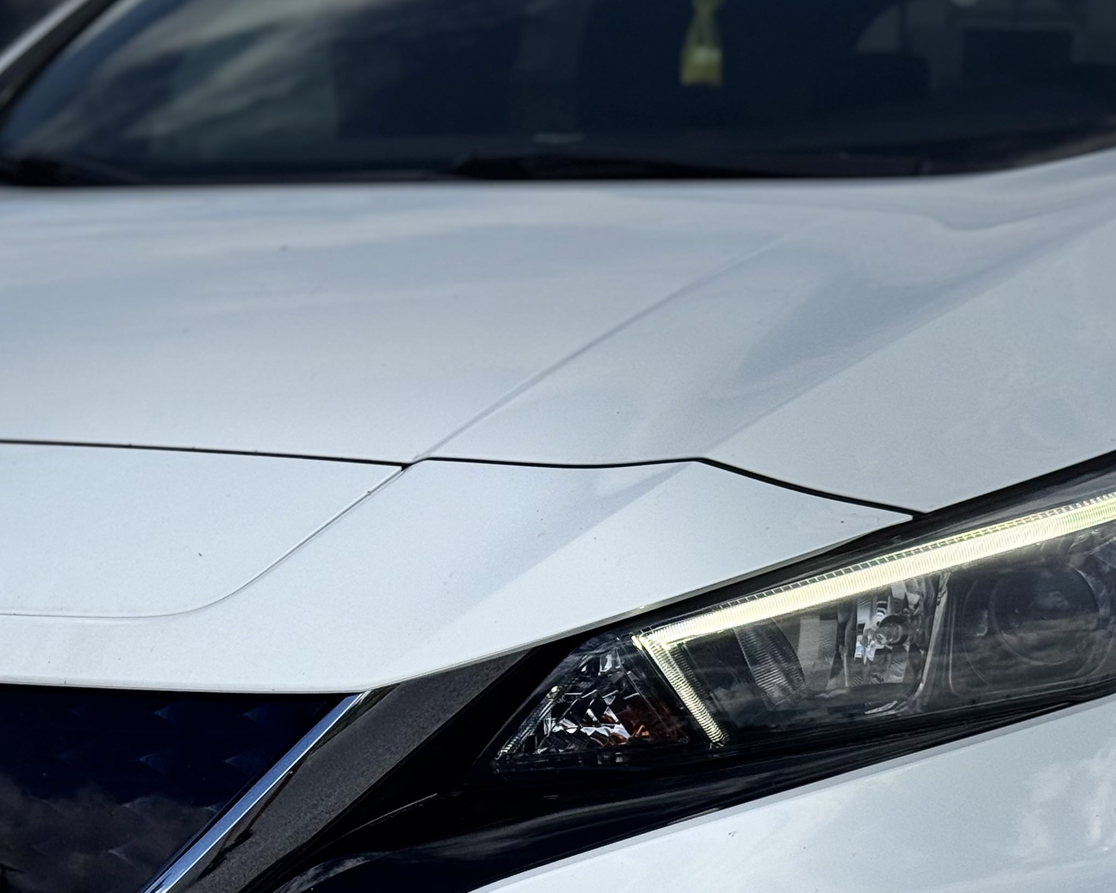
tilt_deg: -11.8
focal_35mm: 92
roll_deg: -0.1
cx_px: 259
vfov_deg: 16.5
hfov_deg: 20.6
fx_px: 3039
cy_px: 785
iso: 80
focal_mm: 6.76
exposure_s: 1/12500
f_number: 1.78
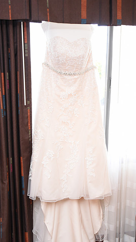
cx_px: 70
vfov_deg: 46.2
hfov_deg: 27.1
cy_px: 141
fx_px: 282
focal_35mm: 44
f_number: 10
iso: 3200
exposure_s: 1/60
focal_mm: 35
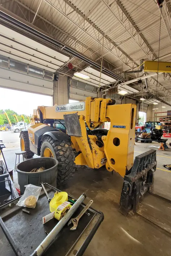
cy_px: 132
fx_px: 100
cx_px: 76
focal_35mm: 14
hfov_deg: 80.9
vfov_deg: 104.2
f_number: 2.2
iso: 64
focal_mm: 1.74
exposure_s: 1/60
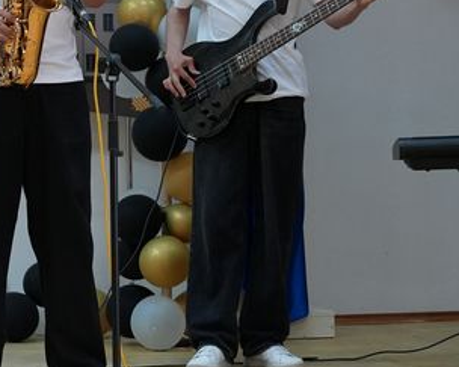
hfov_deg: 13.7
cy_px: 88
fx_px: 1860
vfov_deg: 11.2
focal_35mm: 137
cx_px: -59
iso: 2000
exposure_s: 1/100
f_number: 4
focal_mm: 37
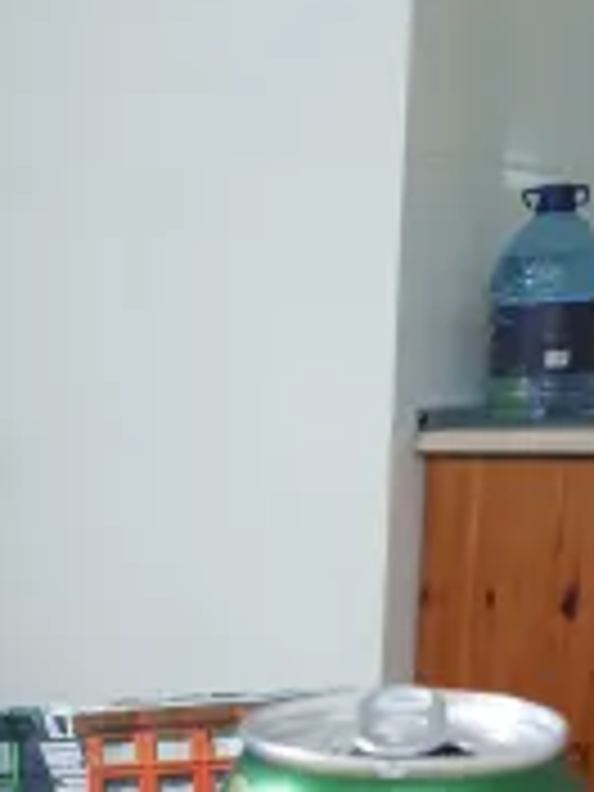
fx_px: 1350
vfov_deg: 29.7
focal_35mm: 59
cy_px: 850
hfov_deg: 24.2
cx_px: 76
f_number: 1.5
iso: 320
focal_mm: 4.32
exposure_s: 1/50
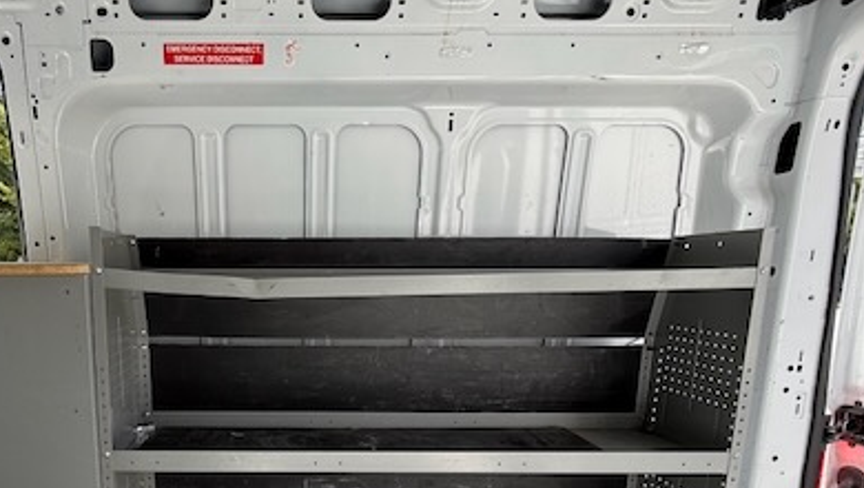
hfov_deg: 71.8
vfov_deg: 44.4
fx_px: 573
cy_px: 370
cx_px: 288
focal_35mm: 25
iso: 50
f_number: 2.2
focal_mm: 2.22
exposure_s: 1/195
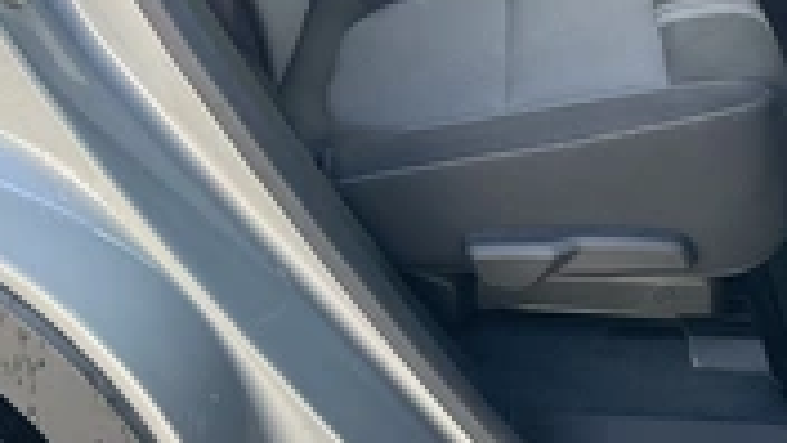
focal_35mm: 72
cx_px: 519
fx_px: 1503
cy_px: 76
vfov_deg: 16.6
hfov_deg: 29.2
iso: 64
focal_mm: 3
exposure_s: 1/122
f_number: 1.8
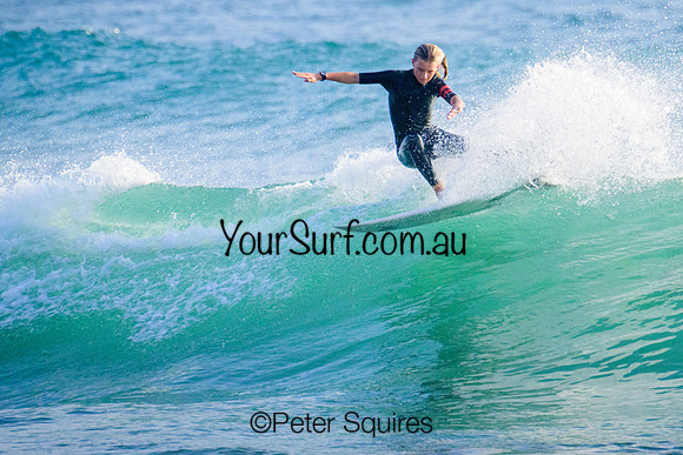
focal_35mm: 1096
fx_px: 20793
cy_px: 190
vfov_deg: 1.3
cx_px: 404
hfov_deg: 1.9
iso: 2200
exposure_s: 1/2000
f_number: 13
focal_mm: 800
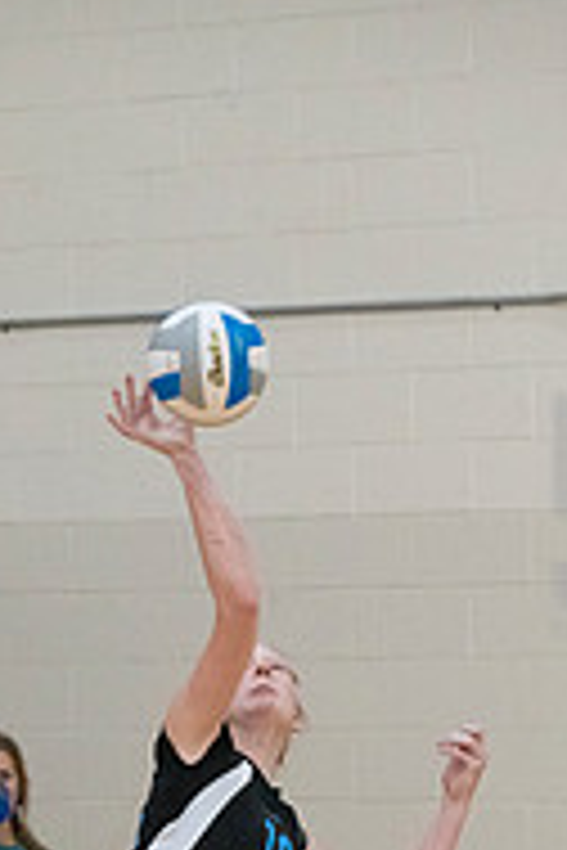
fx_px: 6874
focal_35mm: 291
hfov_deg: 4.7
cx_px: 162
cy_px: 998
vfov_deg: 7.0
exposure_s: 1/1000
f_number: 4.5
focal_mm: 122
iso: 6400
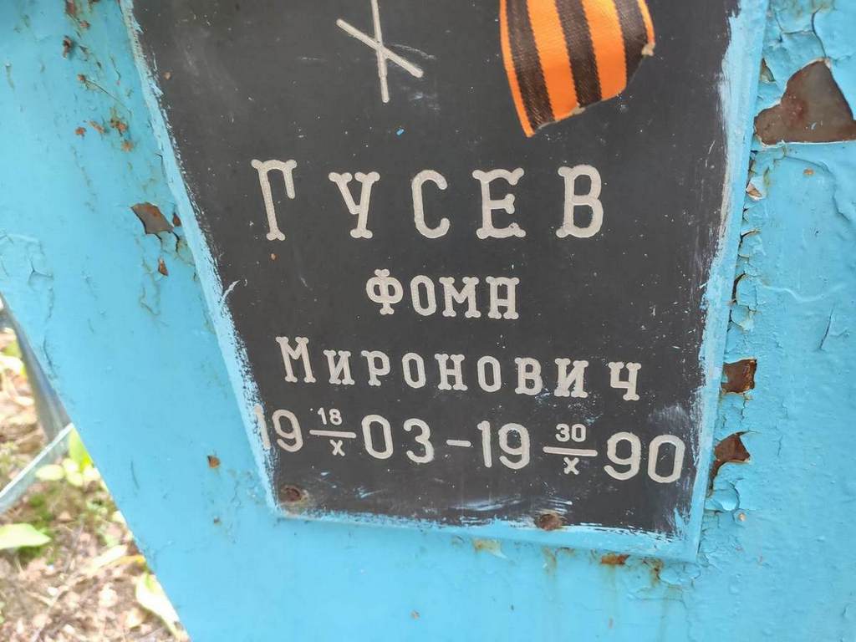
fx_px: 643
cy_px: 321
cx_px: 428
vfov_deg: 53.1
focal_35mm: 26
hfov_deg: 67.3
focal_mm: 4.77
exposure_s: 1/30
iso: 402
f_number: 1.75
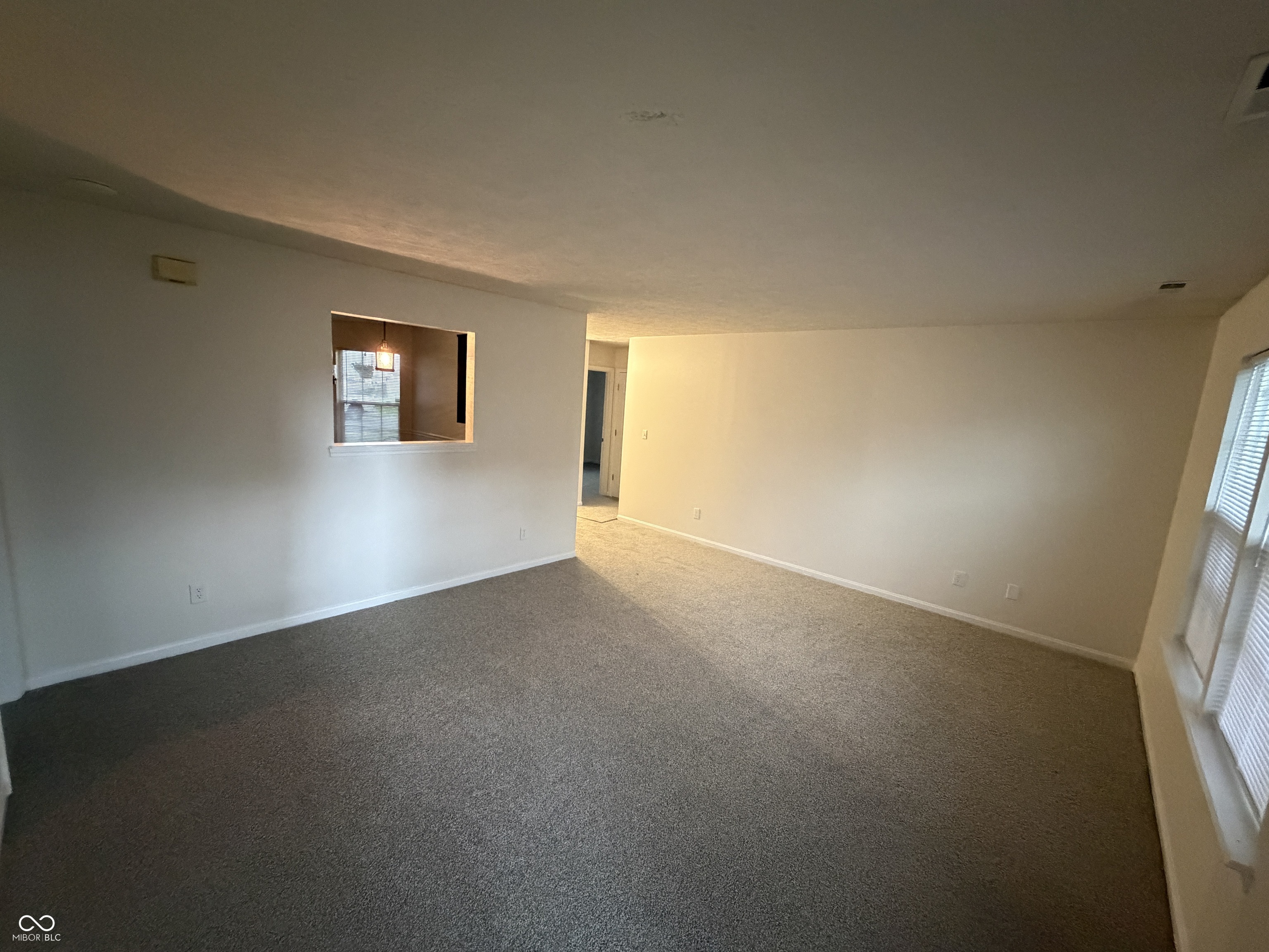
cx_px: 634
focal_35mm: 14
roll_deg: -3.0
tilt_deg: -7.2
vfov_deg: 85.7
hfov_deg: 102.1
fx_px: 513
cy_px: 476
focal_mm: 2.22
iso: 1000
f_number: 2.2
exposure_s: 1/60
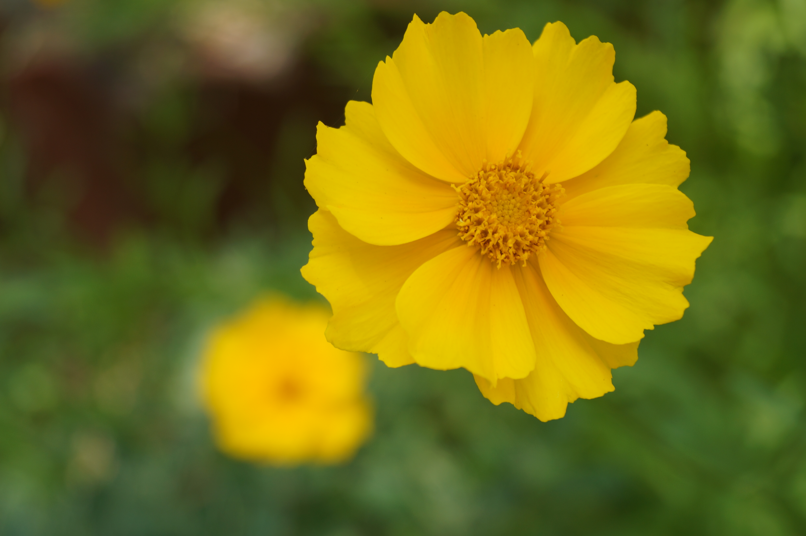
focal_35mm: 82
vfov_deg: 16.5
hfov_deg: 24.6
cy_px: 268
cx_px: 403
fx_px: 1845
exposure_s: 1/160
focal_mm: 55
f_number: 5.6
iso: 100
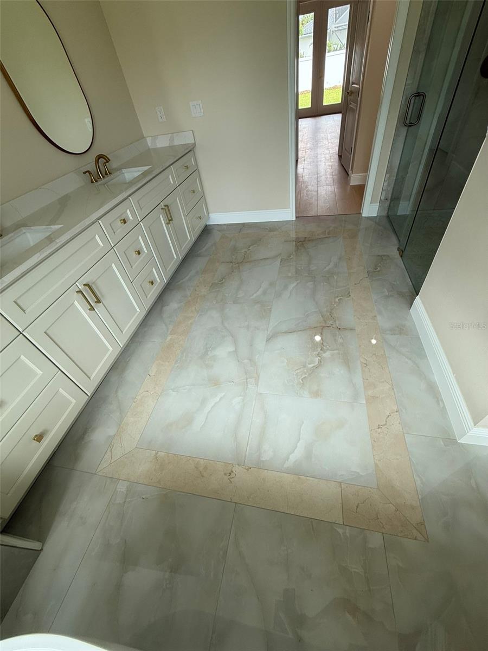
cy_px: 326
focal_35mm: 14
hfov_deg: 85.7
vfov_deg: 102.1
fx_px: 263
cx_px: 244
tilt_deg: -43.1
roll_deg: +10.1
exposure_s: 1/120
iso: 64
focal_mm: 2.22
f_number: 2.2
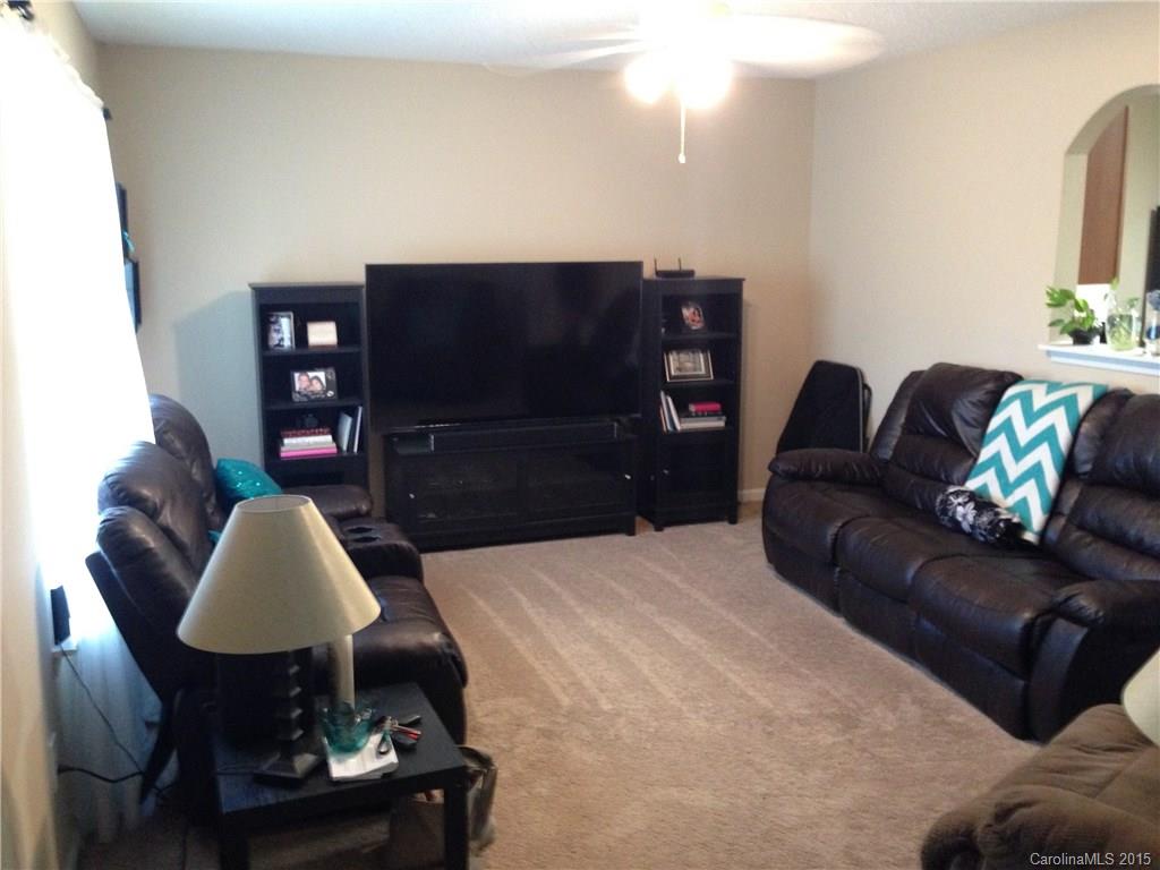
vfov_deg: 42.9
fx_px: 1106
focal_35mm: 33
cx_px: 580
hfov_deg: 55.4
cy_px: 435
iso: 400
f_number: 2.4
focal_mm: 4.12
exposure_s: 1/15
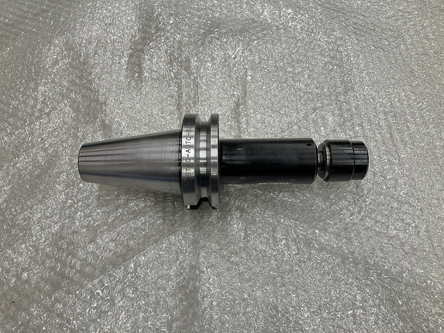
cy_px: 166
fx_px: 359
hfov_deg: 63.4
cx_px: 222
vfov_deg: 49.7
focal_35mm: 28
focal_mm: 3.99
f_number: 1.8
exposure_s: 1/60
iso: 125
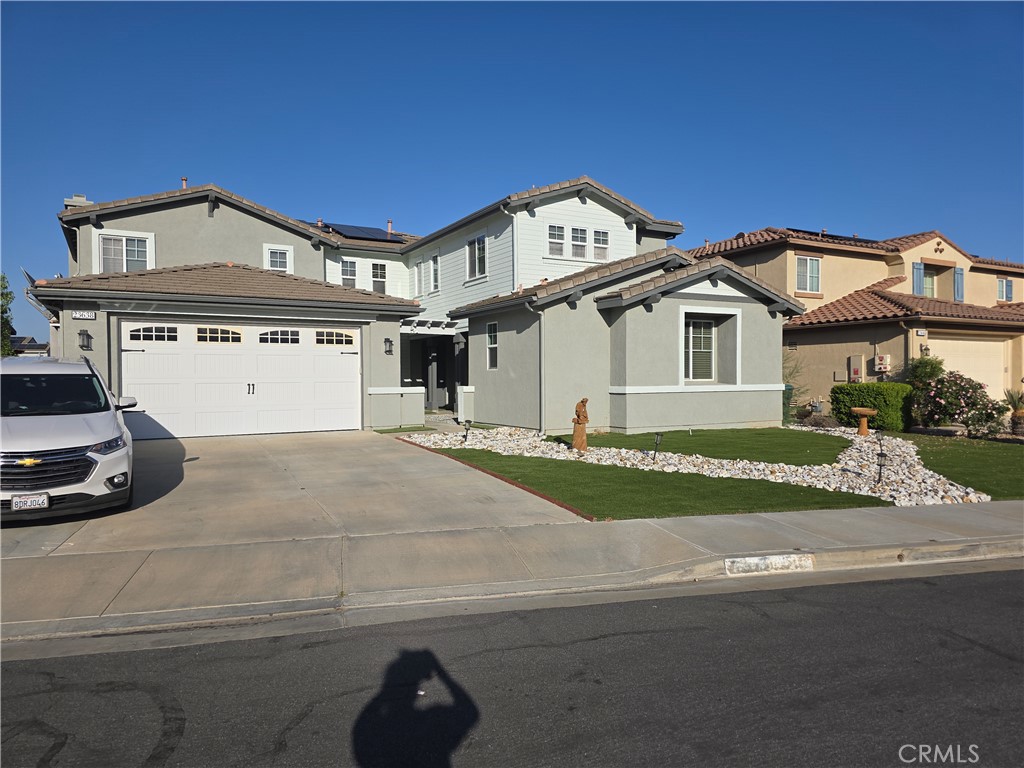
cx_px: 512
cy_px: 384
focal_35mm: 23
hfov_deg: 73.9
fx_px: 680
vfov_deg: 58.9
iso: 12
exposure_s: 1/1441
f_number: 1.7
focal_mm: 6.3
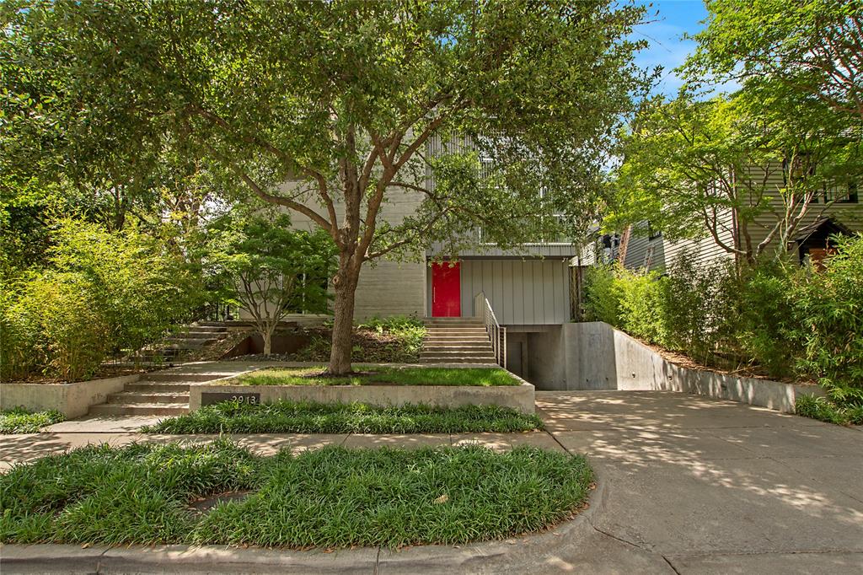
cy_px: 288
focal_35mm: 16
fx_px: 383
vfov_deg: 73.7
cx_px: 432
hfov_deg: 96.8
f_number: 8
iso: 100
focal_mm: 11
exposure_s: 1/60
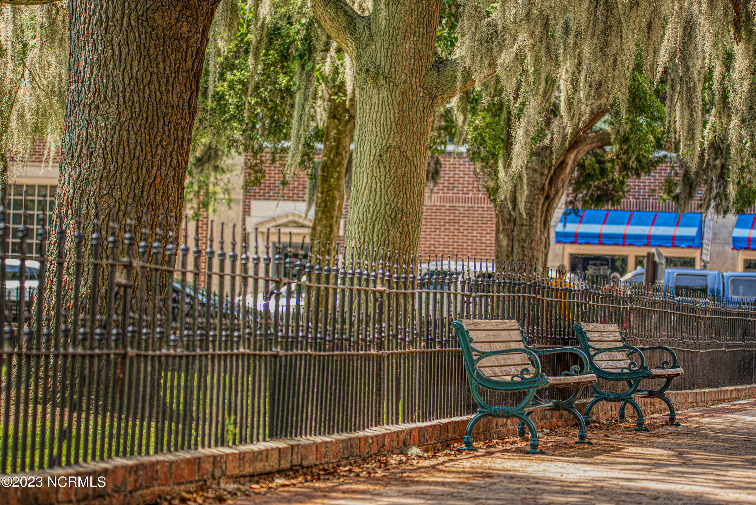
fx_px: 3151
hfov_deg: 13.7
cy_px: 252
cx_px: 378
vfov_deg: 9.2
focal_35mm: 150
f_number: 5
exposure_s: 1/320
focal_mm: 150
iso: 250
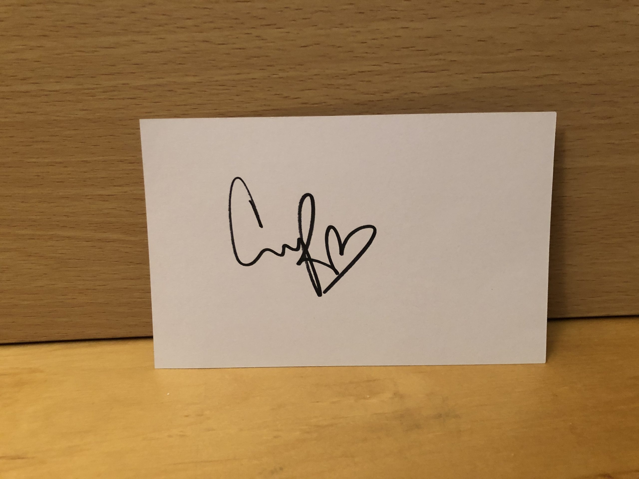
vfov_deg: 49.7
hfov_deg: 63.4
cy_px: 240
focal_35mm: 28
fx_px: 517
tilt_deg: -23.4
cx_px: 320
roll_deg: -0.5
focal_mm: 3.99
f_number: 1.8
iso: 80
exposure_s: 1/8
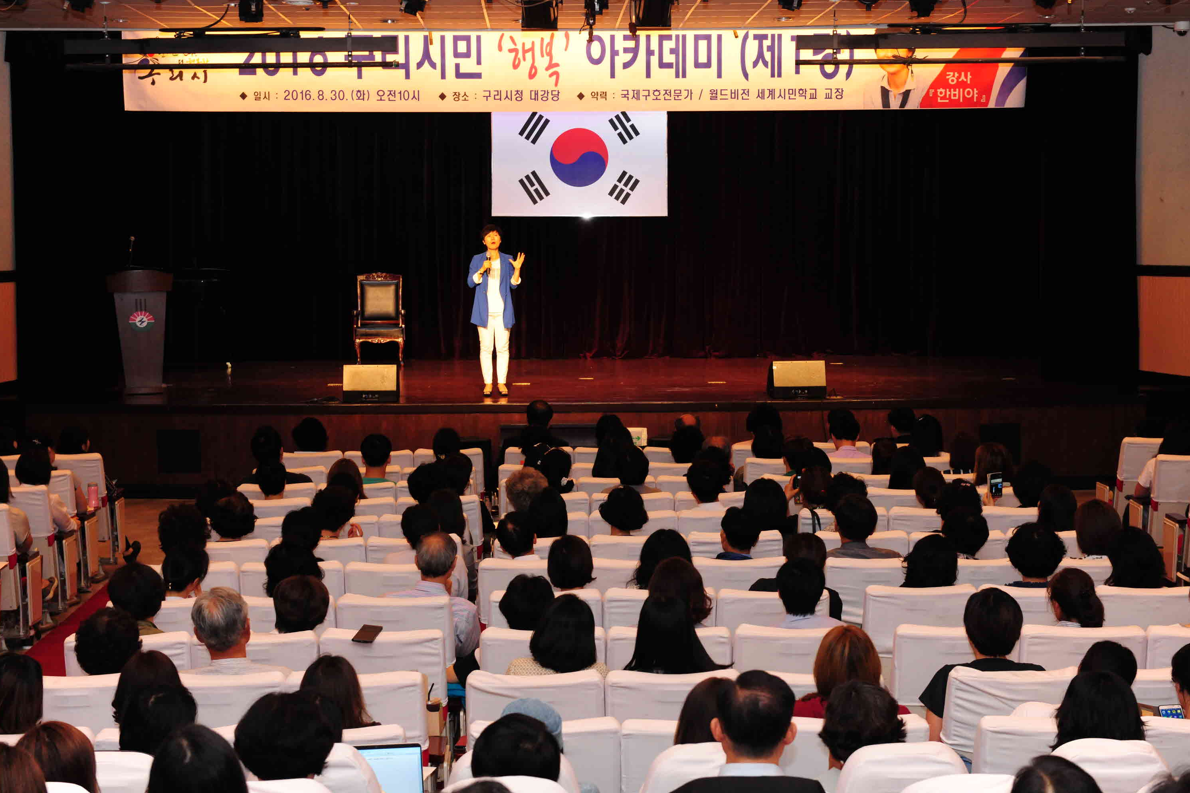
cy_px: 401
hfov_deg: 28.5
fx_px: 2347
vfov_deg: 19.2
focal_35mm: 71
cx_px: 600
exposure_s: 1/60
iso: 1600
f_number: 7.1
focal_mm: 70
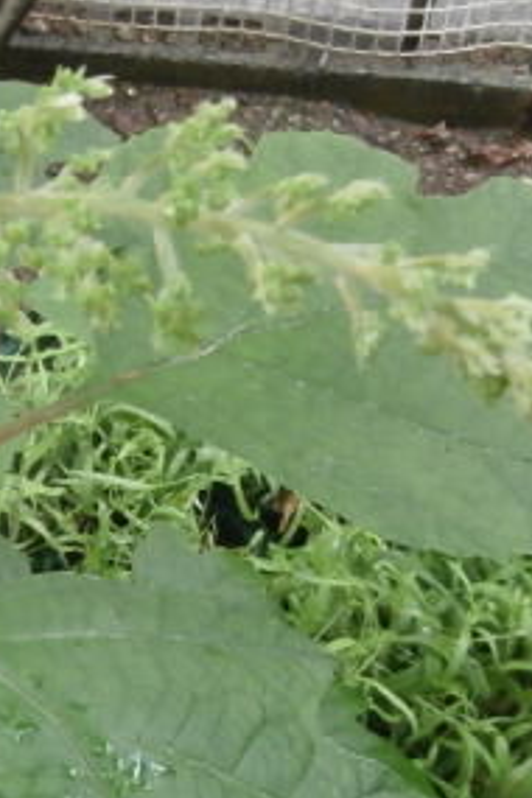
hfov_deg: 23.3
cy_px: 490
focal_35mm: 56
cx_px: 20
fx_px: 1241
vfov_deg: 35.5
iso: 800
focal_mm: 4.2
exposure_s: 1/80
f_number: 3
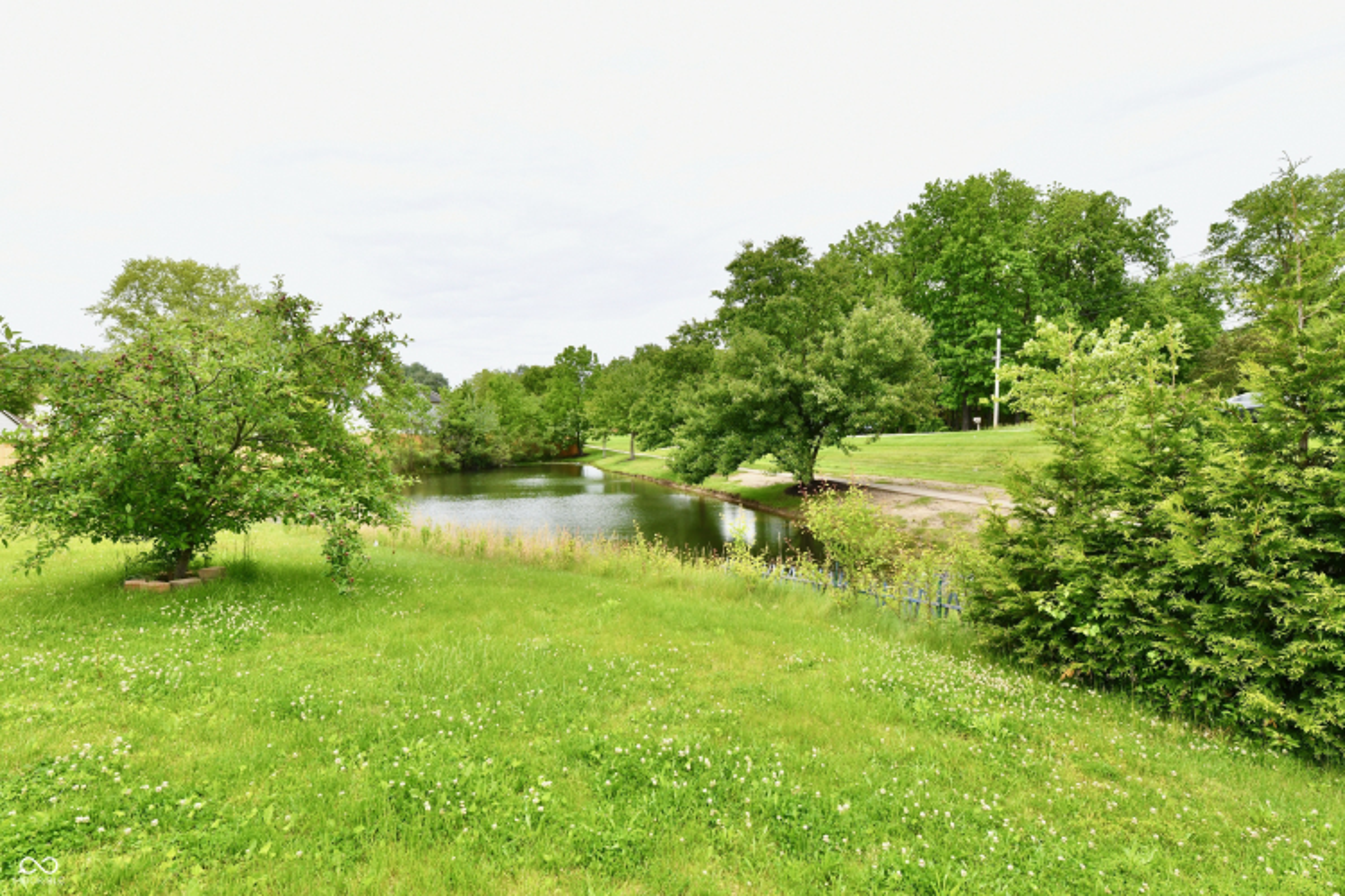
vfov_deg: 64.6
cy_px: 448
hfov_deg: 86.9
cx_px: 672
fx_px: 710
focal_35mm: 19
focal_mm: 19
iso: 640
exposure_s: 1/500
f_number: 11
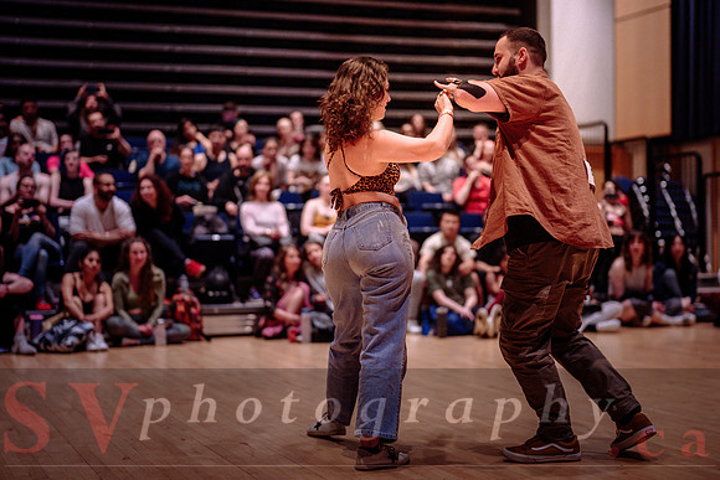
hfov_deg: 32.1
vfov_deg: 21.7
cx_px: 360
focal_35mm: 63
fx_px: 1251
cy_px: 237
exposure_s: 1/320
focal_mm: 50
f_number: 1.2
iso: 1600
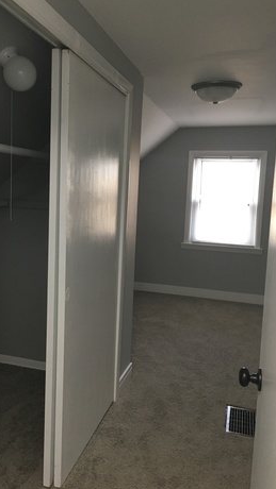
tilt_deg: -7.1
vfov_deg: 59.5
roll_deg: -1.8
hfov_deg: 35.4
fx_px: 429
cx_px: 100
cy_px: 236
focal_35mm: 33
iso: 100
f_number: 2.2
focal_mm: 4.15
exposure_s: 1/30
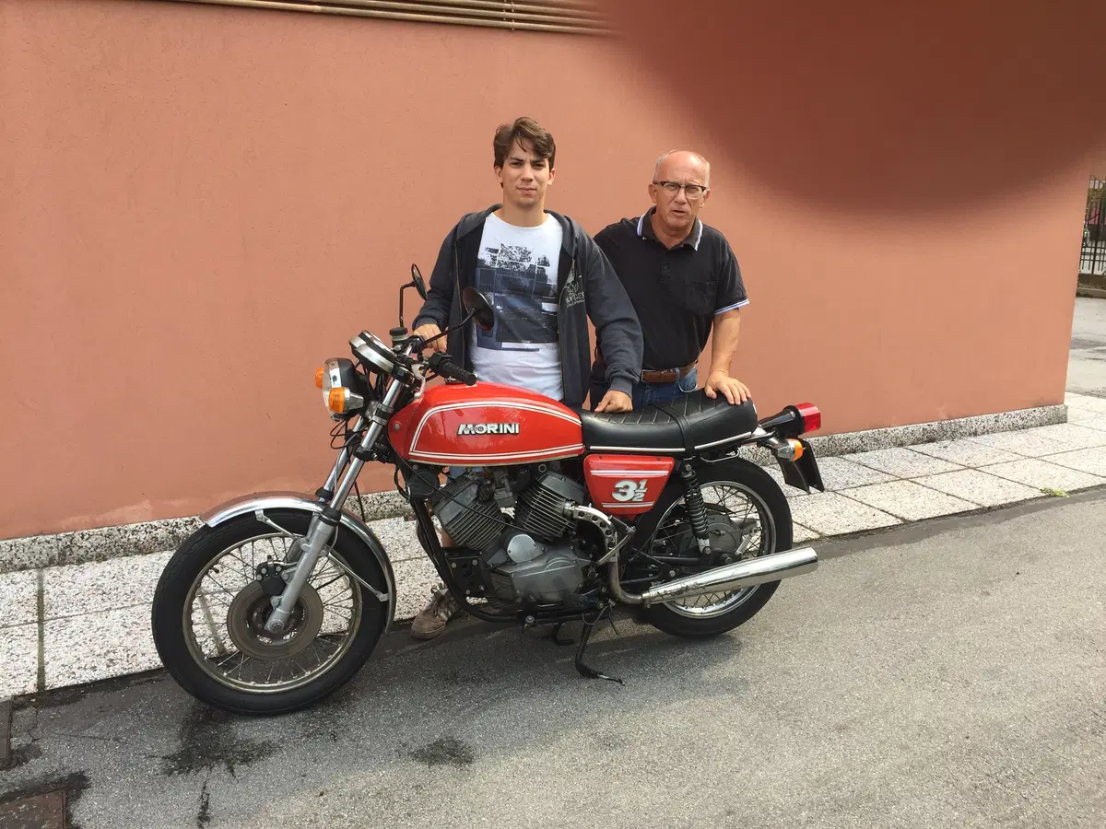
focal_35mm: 29
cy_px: 414
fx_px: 927
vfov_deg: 48.2
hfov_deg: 61.7
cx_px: 553
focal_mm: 4.15
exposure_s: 1/366
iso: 32
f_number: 2.2
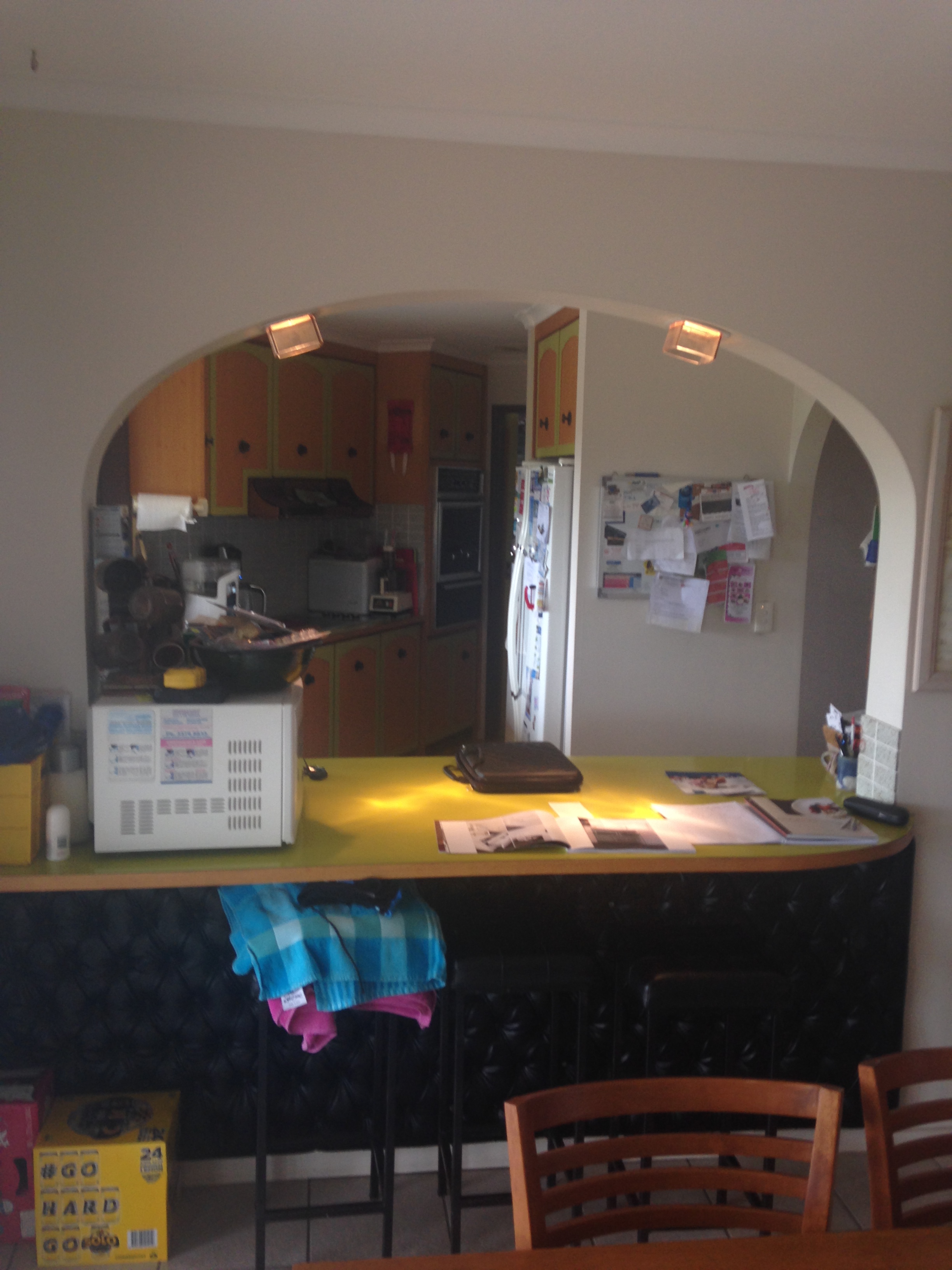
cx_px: 476
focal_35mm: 33
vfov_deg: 55.4
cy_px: 635
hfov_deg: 42.9
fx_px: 1210
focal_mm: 4.12
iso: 50
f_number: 2.4
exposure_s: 1/27
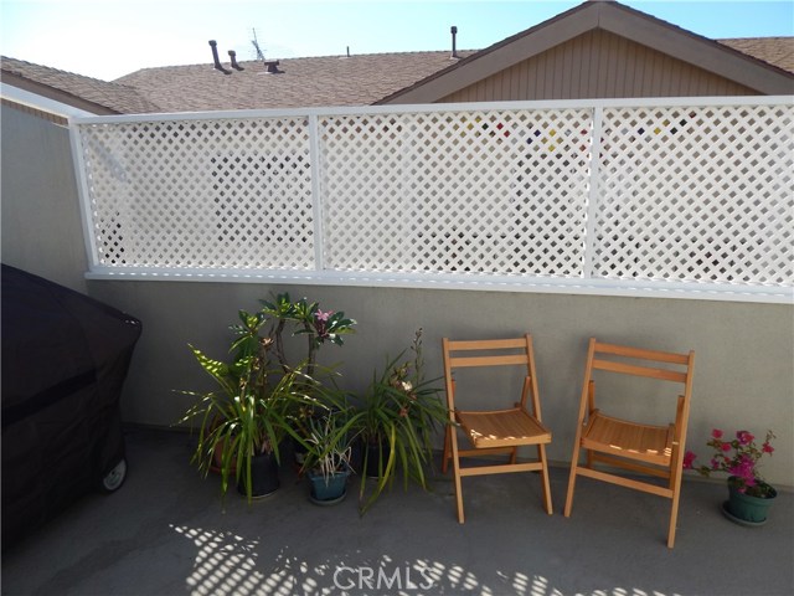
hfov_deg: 73.9
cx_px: 397
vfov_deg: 58.9
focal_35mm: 23
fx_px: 528
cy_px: 298
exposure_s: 1/1000
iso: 125
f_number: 3
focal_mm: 4
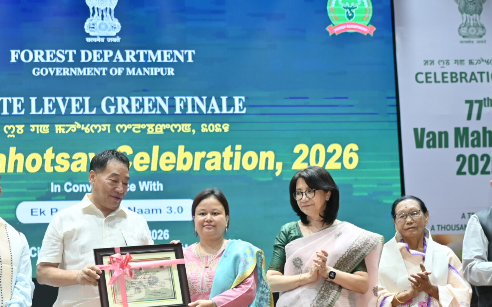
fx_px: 952
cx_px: 157
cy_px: 289
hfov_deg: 28.8
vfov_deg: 18.0
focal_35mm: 71
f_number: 2.8
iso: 640
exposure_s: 1/160
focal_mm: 35
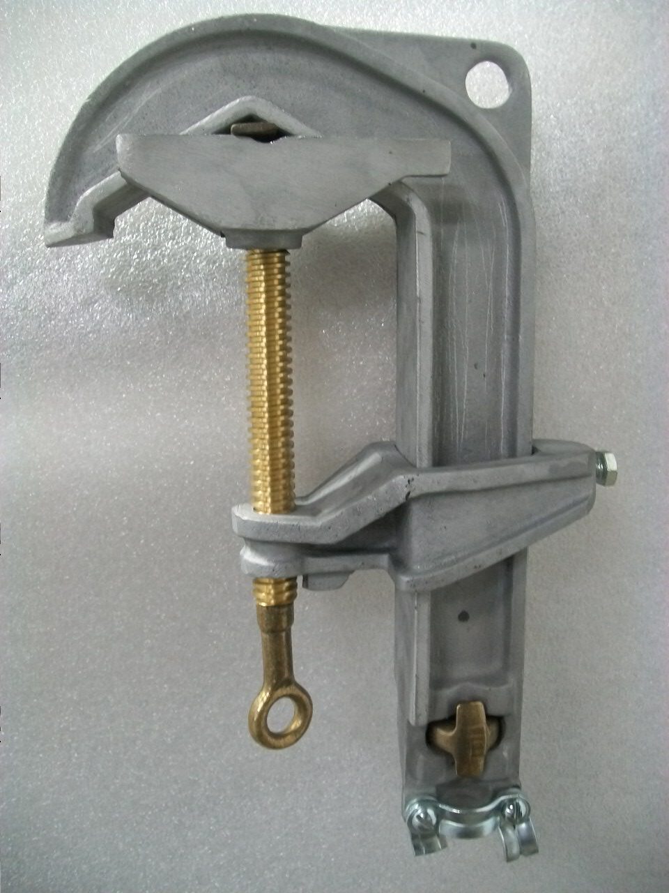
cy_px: 446
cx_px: 334
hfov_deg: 41.8
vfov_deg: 54.0
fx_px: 876
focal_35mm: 34
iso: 160
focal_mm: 6.1
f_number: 2.7
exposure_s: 1/13
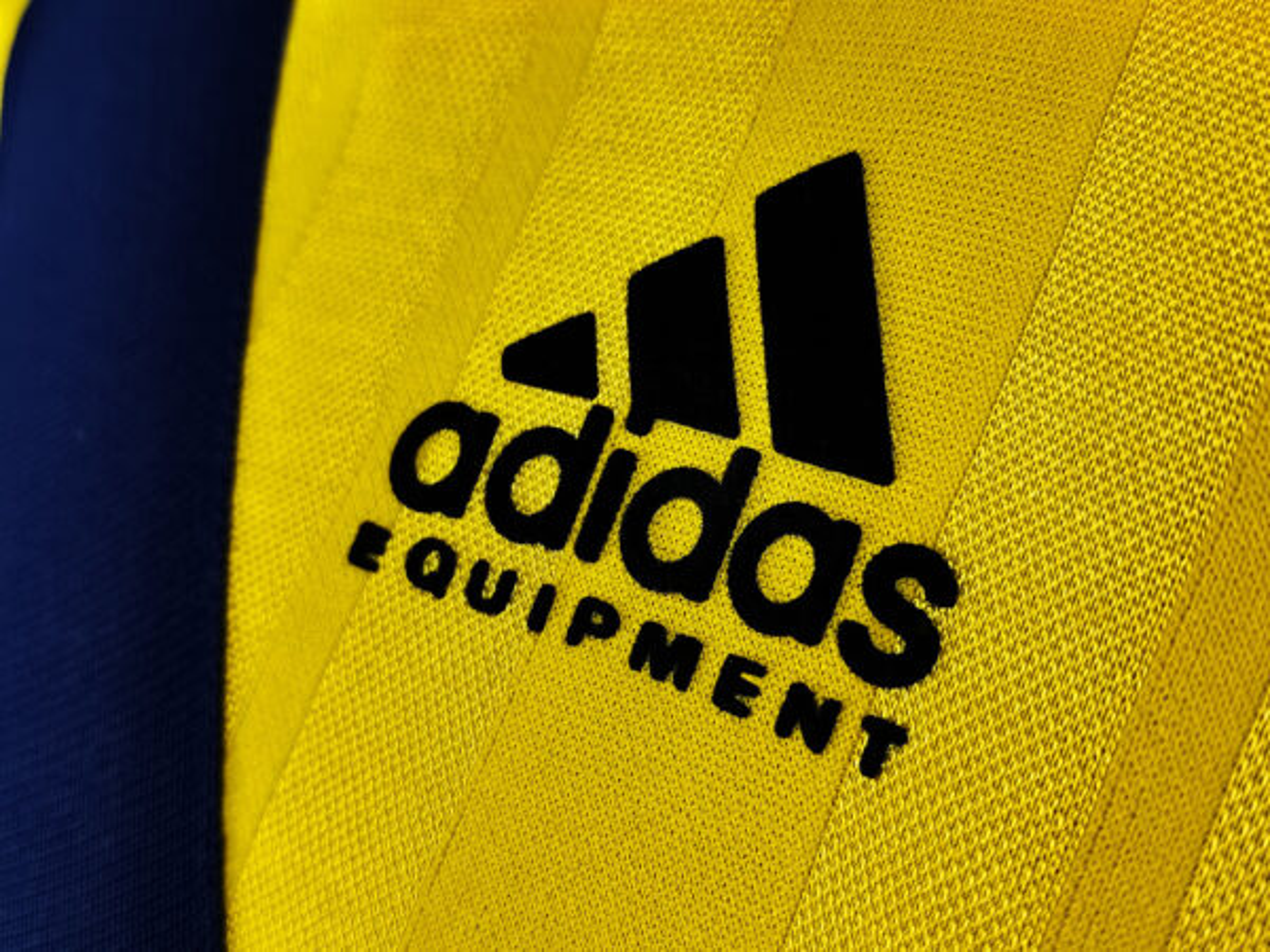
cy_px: 476
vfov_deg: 29.7
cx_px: 635
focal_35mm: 49
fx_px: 1798
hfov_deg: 38.9
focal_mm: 5.58
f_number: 1.8
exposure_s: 1/120
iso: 160
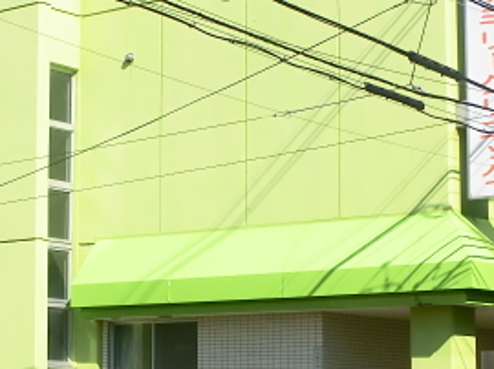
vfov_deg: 12.2
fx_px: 1725
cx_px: 73
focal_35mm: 121
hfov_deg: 16.1
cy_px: 221
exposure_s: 1/160
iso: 125
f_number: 11.1
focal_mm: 9.09
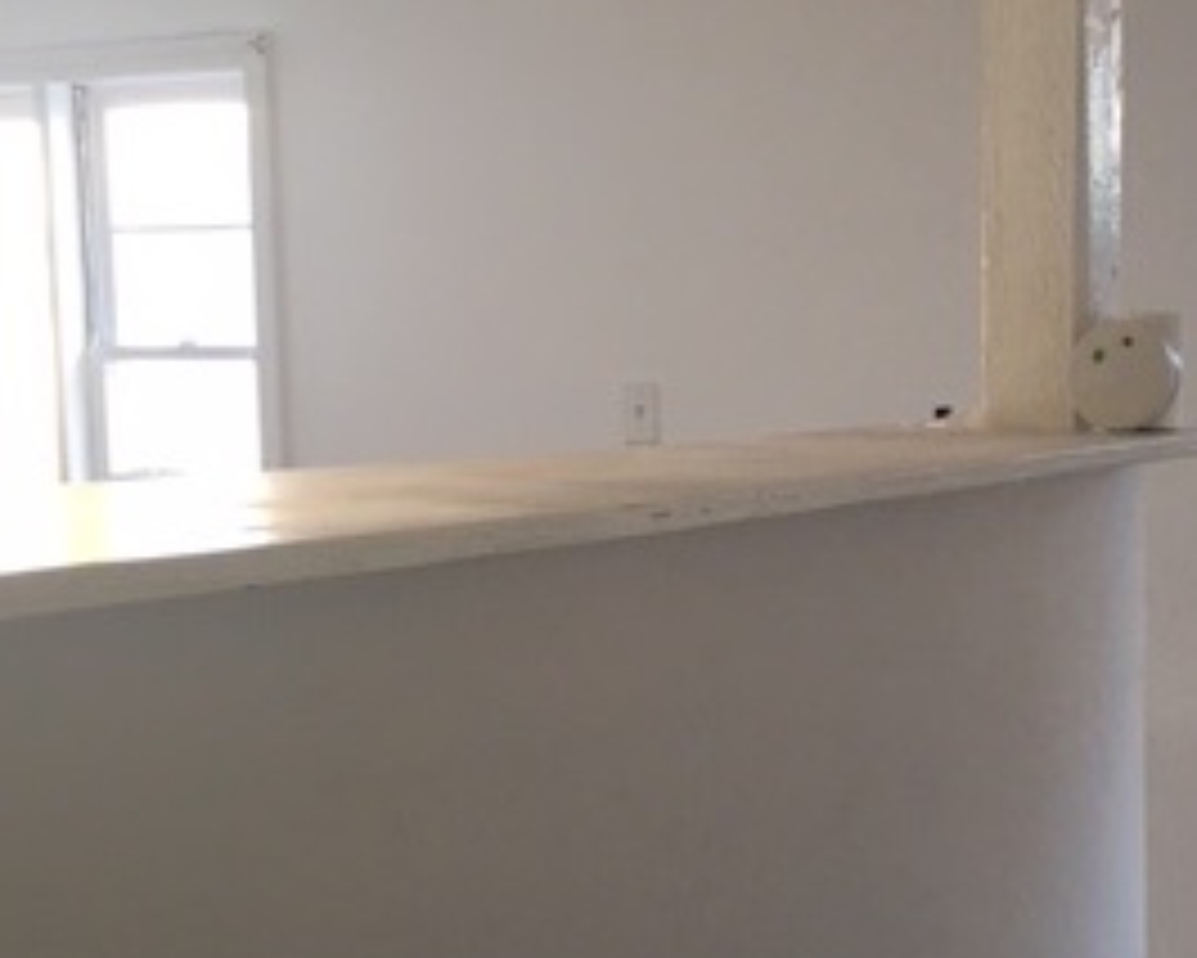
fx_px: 2410
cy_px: 594
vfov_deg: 22.4
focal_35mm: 68
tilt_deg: -7.8
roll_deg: +0.6
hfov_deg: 27.7
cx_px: 788
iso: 40
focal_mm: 4.15
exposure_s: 1/30
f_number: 2.2
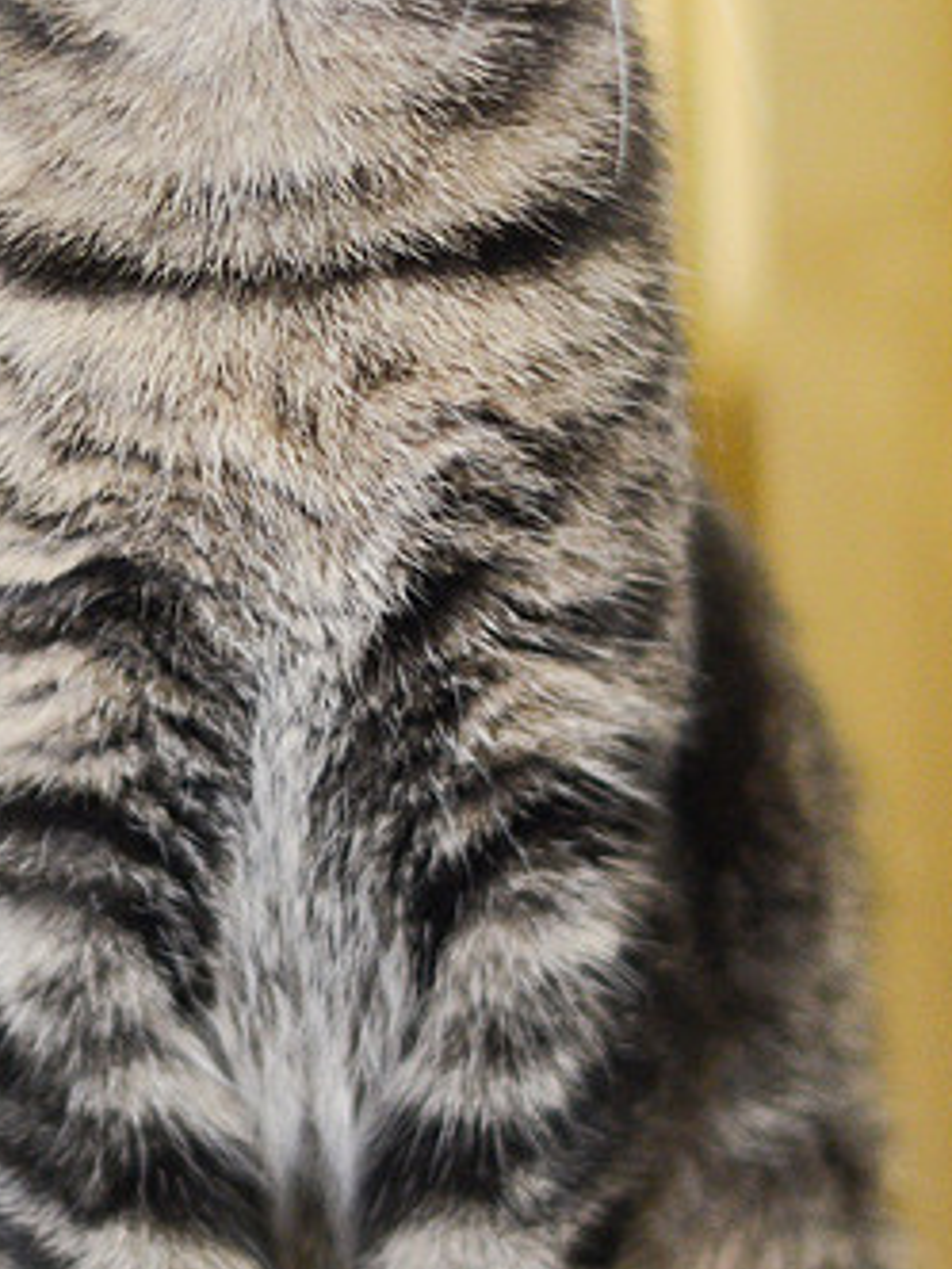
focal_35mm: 184
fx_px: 6747
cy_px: 600
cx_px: 36
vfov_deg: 10.7
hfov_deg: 8.0
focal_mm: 50
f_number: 1.4
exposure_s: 1/200
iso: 1250
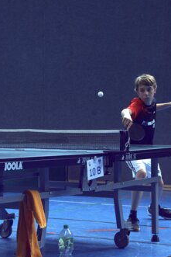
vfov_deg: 16.1
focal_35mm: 127
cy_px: 125
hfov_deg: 10.8
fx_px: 904
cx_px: 74
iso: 3200
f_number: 5.6
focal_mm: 70
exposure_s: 1/1250
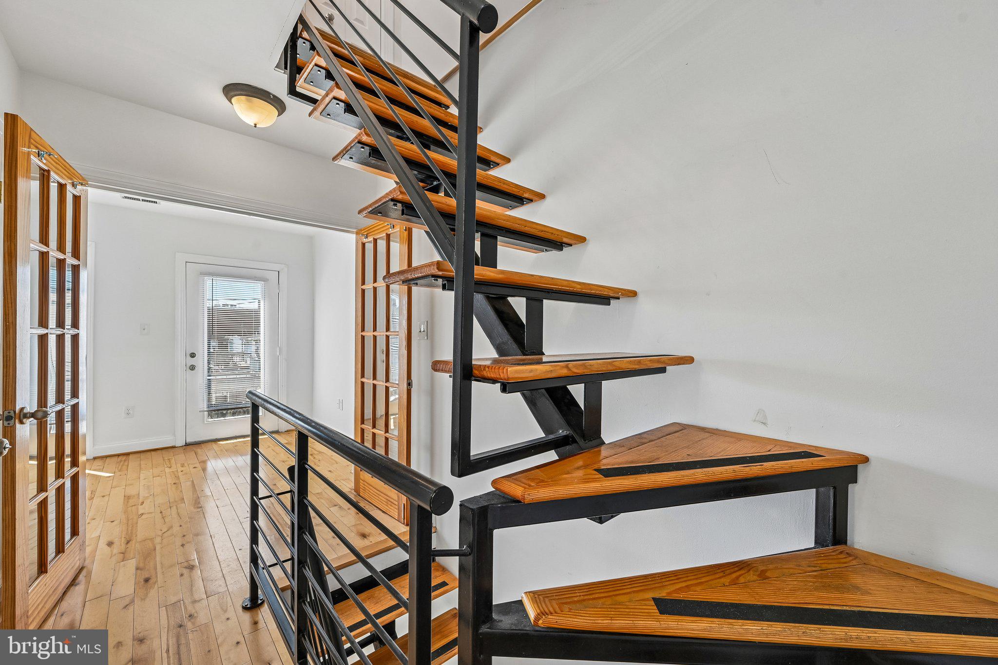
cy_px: 332
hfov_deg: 104.3
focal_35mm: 14
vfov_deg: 81.2
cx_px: 499
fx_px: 388
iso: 100
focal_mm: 14
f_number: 8
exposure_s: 1/25
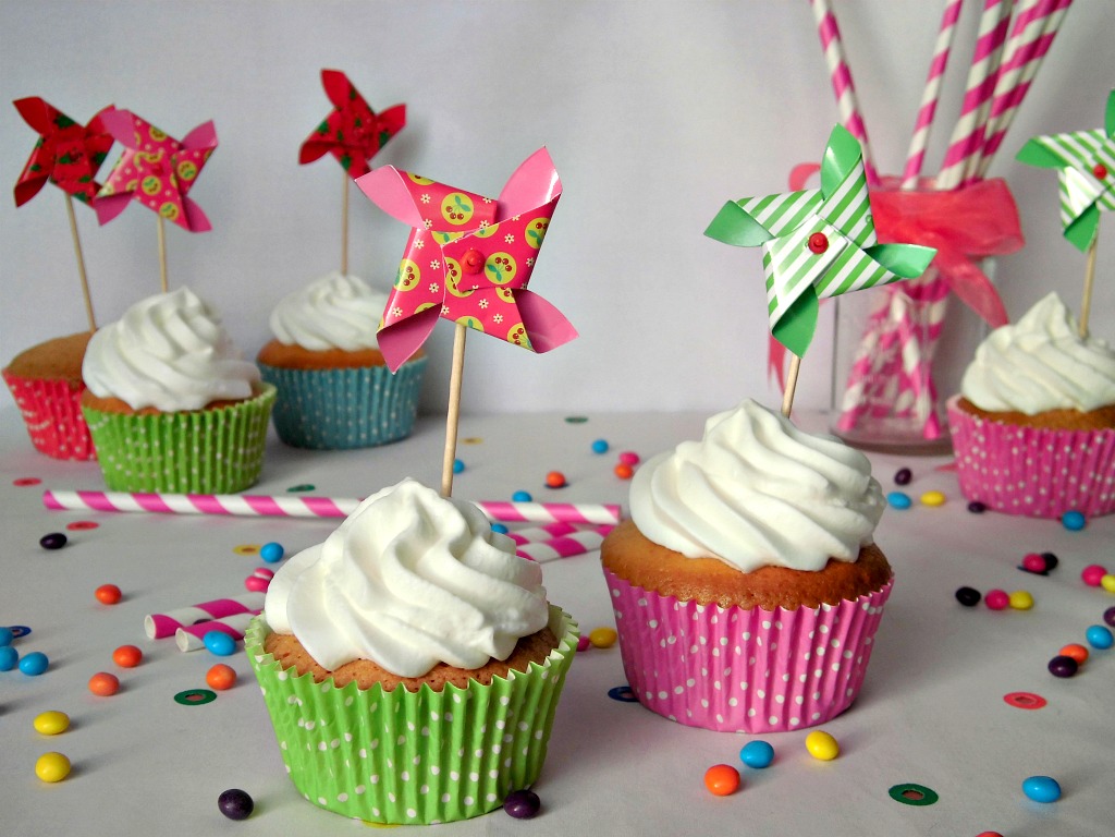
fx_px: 1514
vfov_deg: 30.9
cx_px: 558
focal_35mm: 47
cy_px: 418
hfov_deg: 40.4
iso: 100
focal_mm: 8.3
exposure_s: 1/100
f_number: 3.4
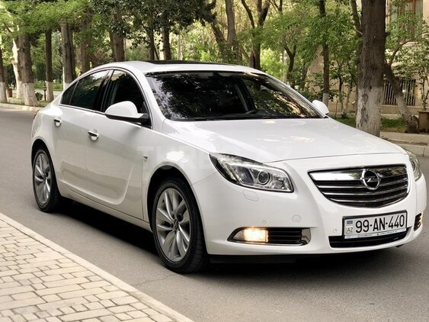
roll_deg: -0.4
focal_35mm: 61
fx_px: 756
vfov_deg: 24.0
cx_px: 215
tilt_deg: -5.7
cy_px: 158
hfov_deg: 31.7
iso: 16
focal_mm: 6
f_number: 2.4
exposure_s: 1/116
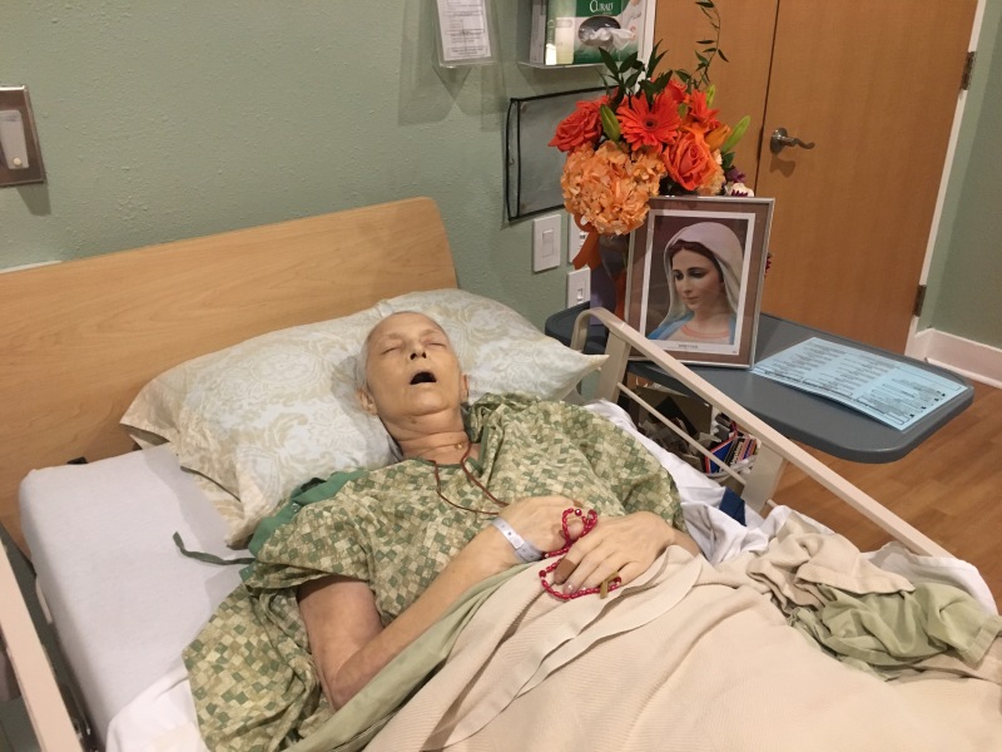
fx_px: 839
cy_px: 376
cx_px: 501
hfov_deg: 61.7
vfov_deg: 48.2
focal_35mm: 29
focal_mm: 4.15
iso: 200
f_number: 2.2
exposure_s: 1/17
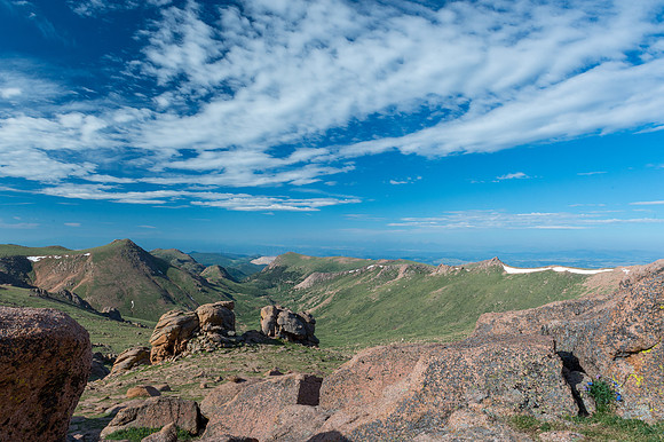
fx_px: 442
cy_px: 221
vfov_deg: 53.1
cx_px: 332
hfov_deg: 73.8
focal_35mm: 24
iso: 400
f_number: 16
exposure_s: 1/125
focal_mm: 24
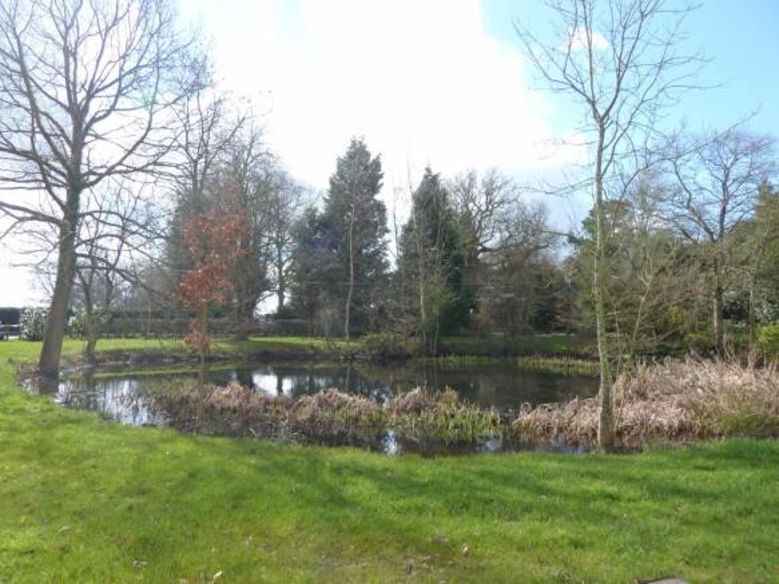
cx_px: 390
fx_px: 562
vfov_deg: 54.9
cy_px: 292
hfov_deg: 69.4
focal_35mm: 25
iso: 80
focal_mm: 4.1
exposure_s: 1/320
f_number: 3.3
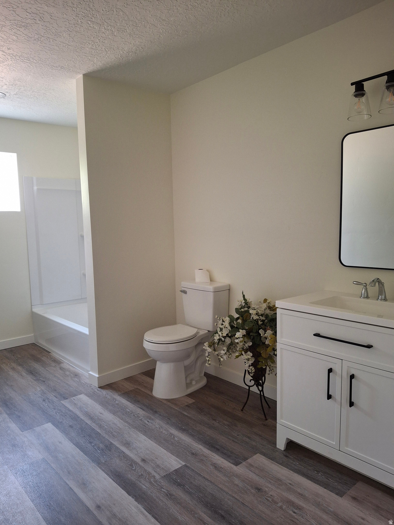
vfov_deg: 69.4
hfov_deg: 54.9
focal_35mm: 25
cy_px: 262
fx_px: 379
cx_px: 197
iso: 250
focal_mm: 4.69
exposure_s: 1/40
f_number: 1.8
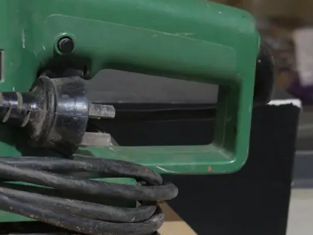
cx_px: -21
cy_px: 76
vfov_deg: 13.3
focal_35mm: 111
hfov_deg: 17.2
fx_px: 1005
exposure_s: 1/60
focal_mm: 23
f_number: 5.1
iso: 1250
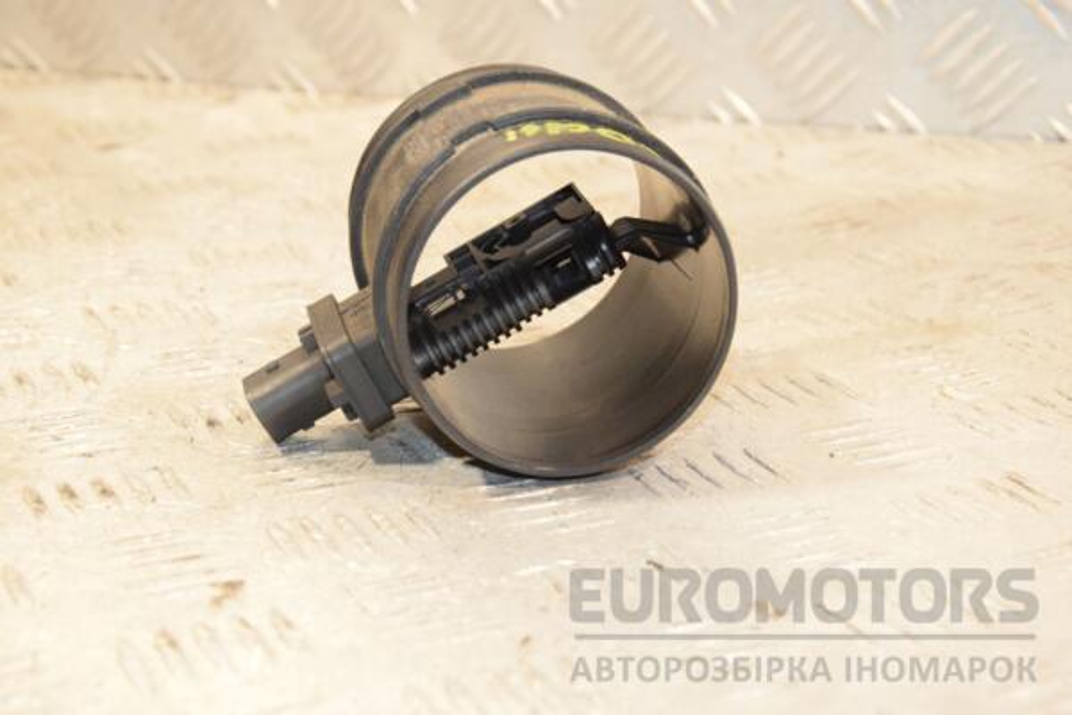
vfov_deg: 17.5
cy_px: 358
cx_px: 536
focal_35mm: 78
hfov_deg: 26.0
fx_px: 2322
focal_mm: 52
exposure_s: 1/200
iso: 1600
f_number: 7.1
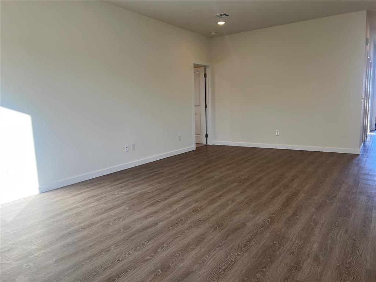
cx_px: 188
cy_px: 141
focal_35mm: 26
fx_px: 282
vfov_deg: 53.1
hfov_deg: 67.3
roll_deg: +2.1
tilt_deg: -9.2
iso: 40
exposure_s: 1/186
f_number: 1.5
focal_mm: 5.7
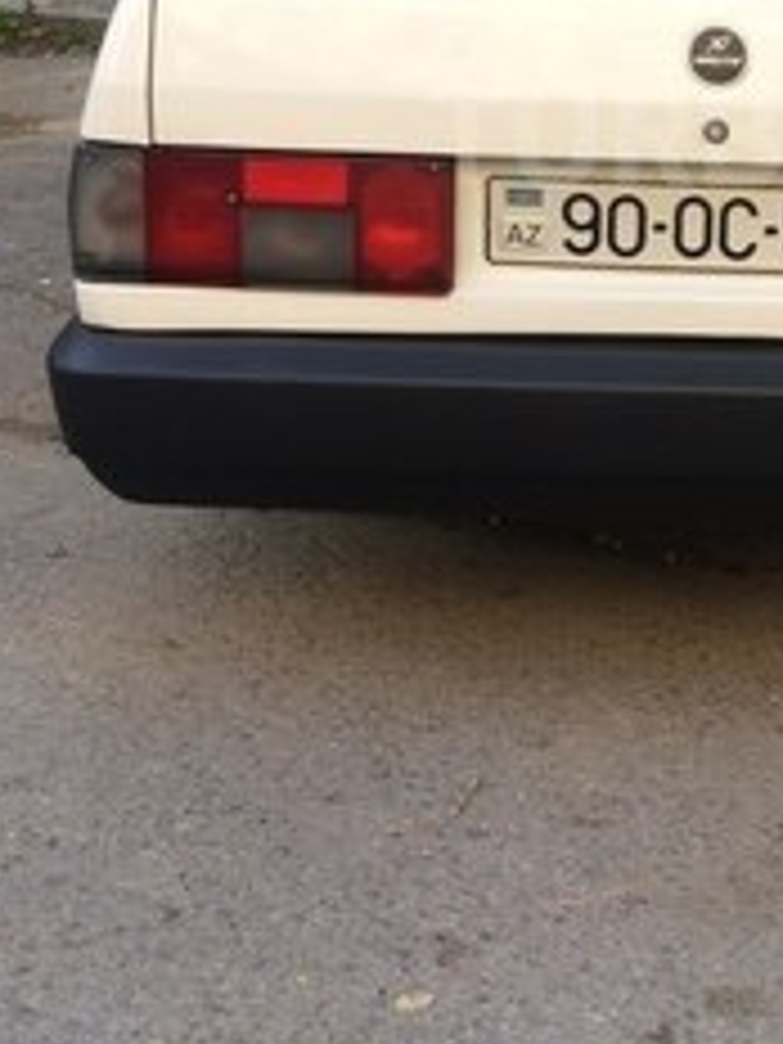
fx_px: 1870
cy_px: 135
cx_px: 774
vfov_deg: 30.1
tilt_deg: -6.4
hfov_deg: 22.8
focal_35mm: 62
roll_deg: -2.0
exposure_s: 1/204
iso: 32
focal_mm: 4.15
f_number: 2.2
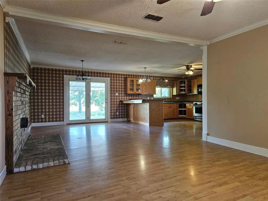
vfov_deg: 58.9
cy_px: 100
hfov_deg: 73.9
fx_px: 178
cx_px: 134
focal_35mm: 23
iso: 640
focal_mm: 6.3
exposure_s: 1/120
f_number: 1.7
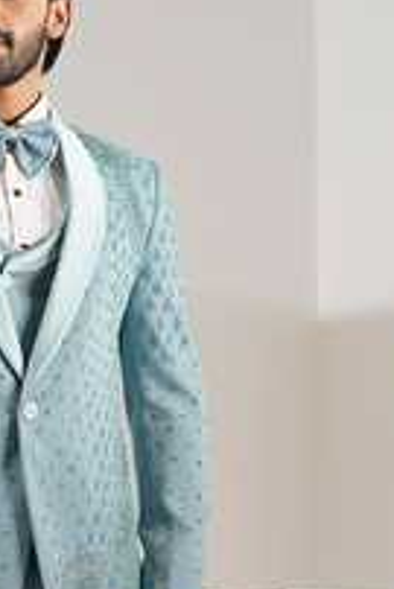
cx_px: 58
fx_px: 2982
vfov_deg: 11.2
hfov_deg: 7.5
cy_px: 596
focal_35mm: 182
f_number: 4.5
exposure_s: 1/125
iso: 250
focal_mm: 70
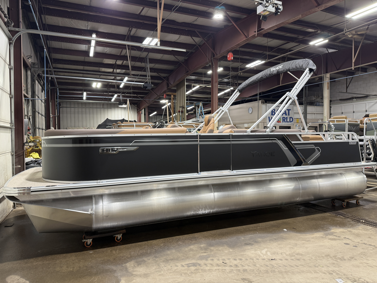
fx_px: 261
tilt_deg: -1.6
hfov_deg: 71.6
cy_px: 142
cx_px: 188
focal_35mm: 24
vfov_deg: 56.8
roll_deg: +1.6
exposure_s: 1/60
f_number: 1.78
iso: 160
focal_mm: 6.76
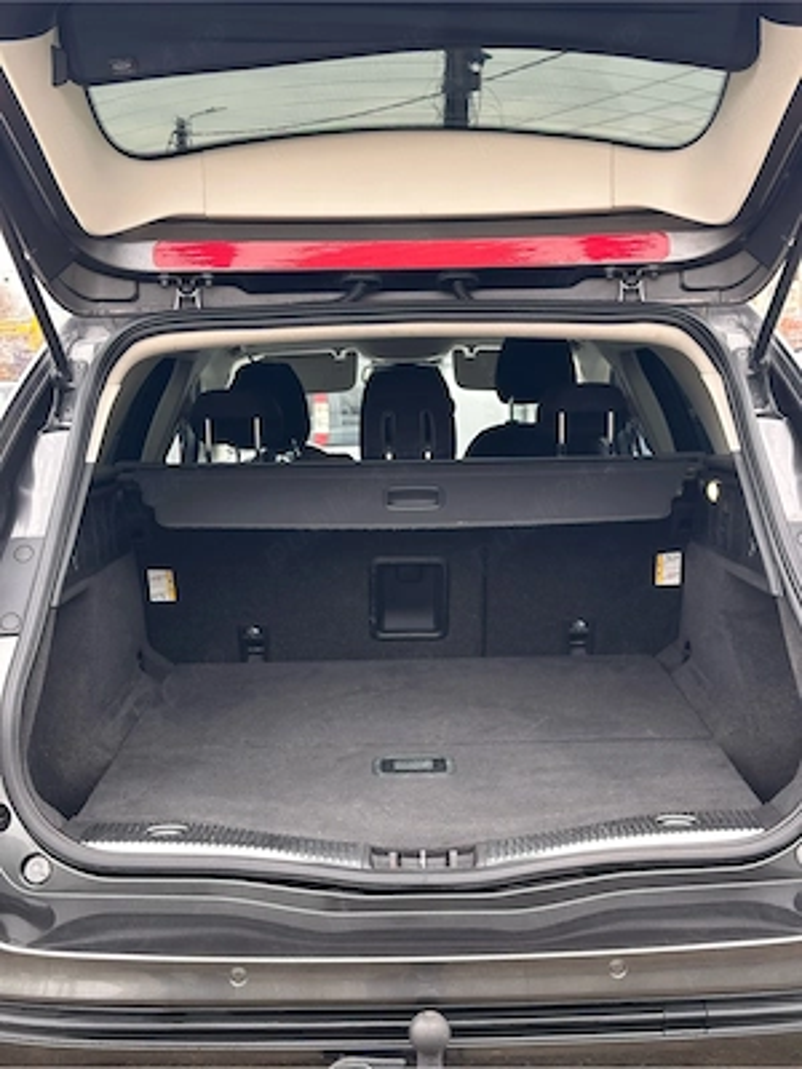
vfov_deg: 39.7
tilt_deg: -6.8
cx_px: 401
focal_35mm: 48
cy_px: 534
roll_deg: -0.7
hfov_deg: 30.3
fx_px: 1483
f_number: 1.78
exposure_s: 1/121
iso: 50
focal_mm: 6.86
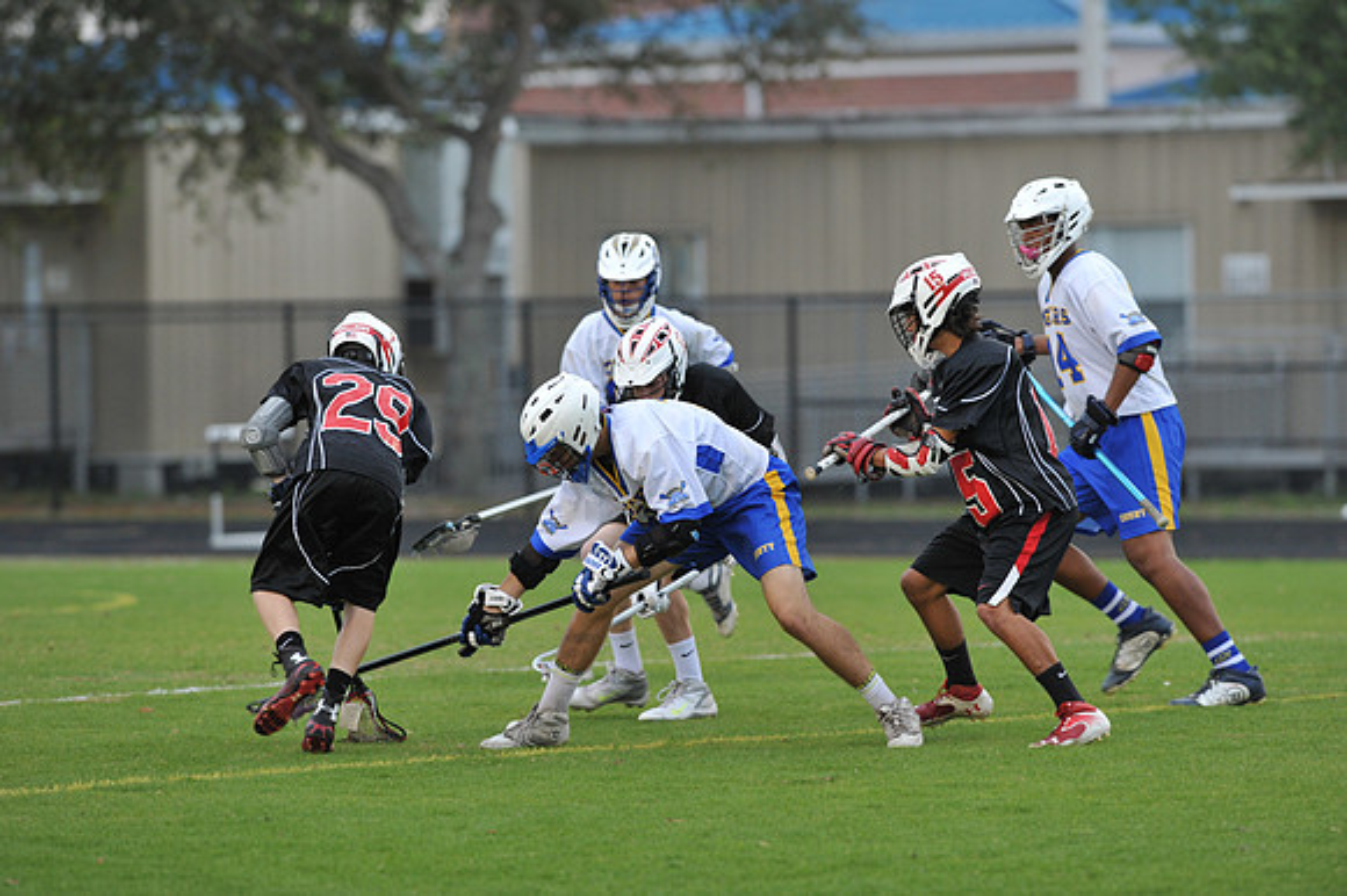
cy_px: 448
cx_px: 674
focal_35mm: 300
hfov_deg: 6.9
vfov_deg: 4.6
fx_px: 11218
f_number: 5
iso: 1250
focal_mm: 300
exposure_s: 1/400
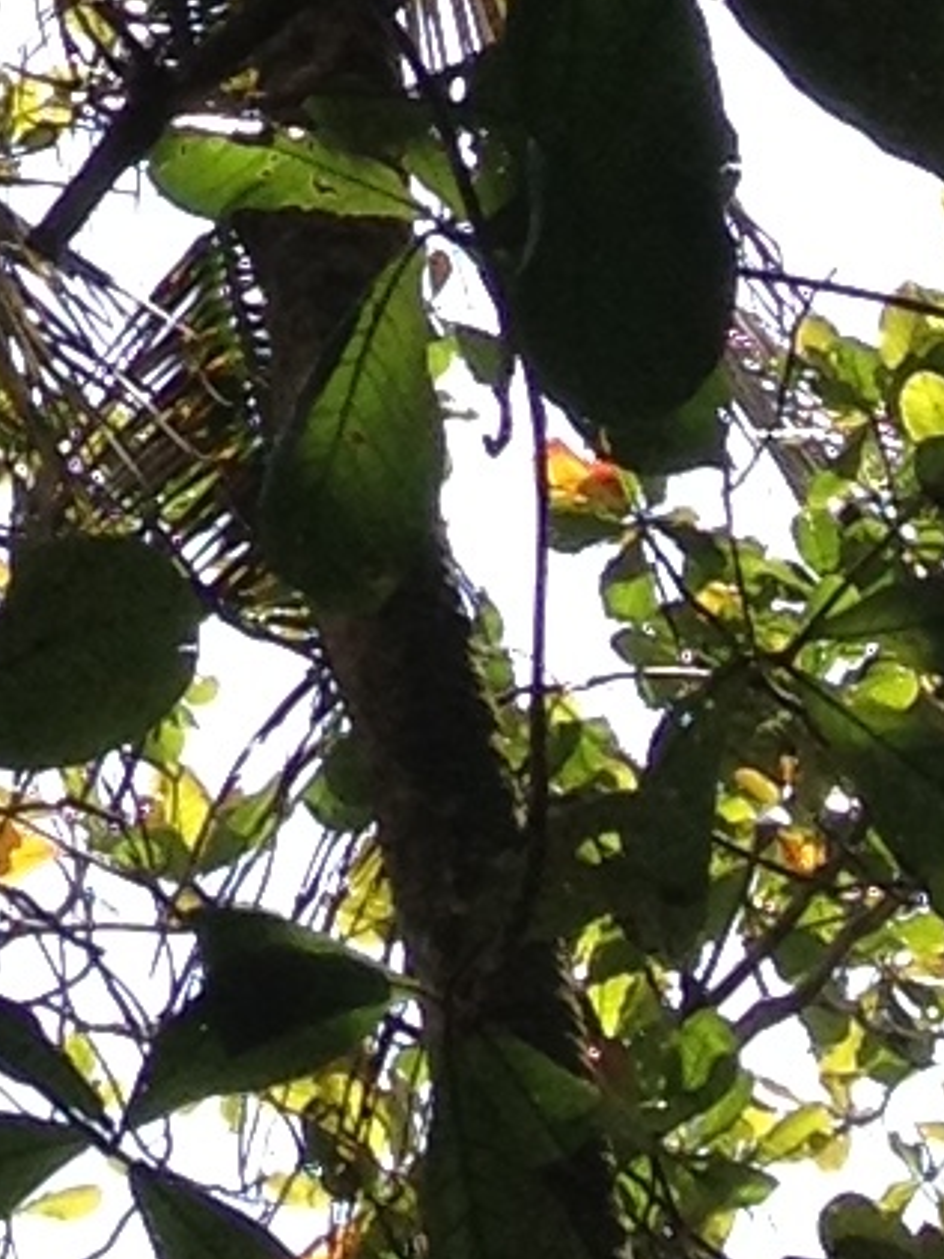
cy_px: -2762
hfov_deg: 5.3
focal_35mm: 270
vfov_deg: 6.6
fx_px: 9822
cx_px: -1310
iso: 50
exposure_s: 1/649
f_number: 2.4
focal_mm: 4.28
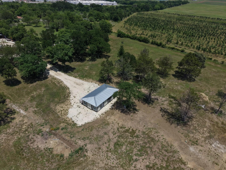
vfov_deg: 56.8
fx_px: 157
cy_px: 85
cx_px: 113
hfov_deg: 71.6
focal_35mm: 24
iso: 150
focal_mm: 8.67
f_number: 1.8
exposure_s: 1/8000
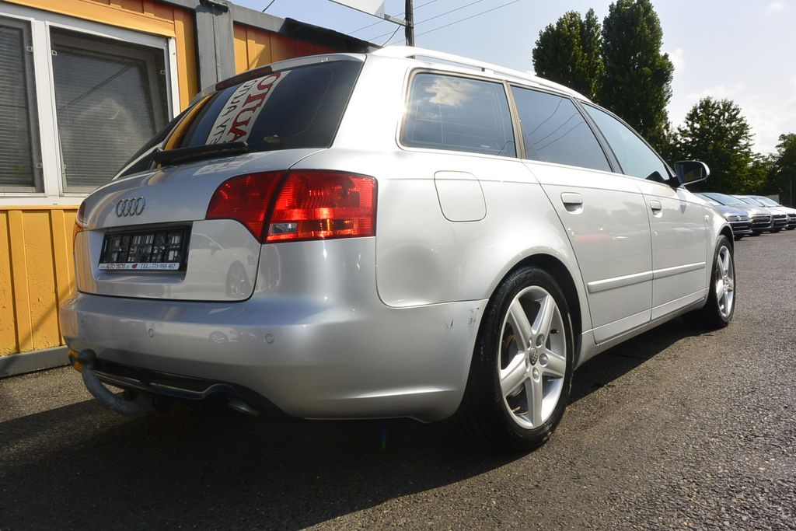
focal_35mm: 27
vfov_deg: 47.9
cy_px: 266
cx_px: 398
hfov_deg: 67.4
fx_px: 597
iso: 160
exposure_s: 1/250
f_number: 11
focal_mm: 10
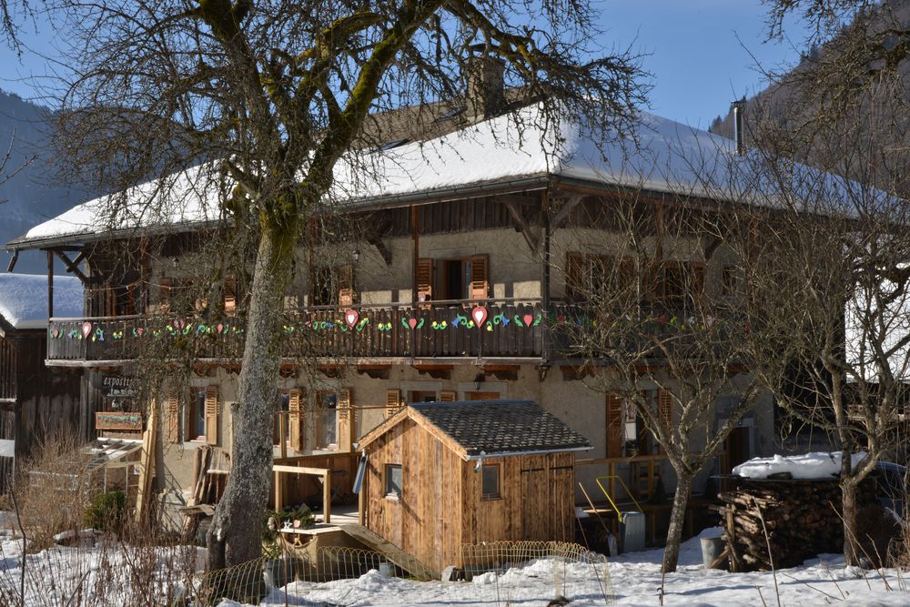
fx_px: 1390
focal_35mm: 55
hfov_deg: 36.2
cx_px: 455
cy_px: 304
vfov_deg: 24.6
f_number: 22
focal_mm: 55
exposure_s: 1/30
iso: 100
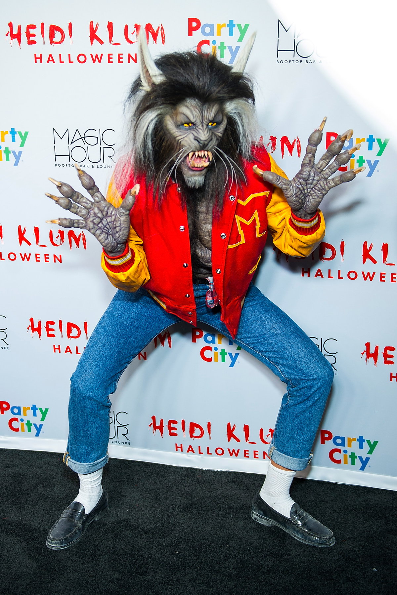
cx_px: 198
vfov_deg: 50.7
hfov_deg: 35.1
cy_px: 298
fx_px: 629
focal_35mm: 38
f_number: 2.8
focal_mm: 38
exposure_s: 1/250
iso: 800
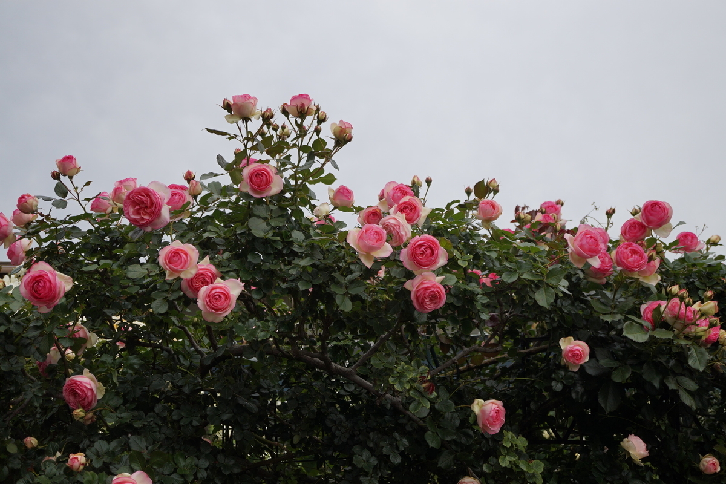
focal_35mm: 45
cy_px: 242
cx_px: 363
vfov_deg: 29.9
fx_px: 907
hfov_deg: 43.6
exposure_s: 1/2000
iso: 100
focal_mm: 30
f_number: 3.5
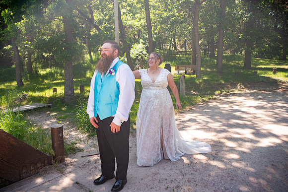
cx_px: 144
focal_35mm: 24
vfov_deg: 53.2
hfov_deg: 73.7
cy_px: 96
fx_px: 192
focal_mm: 24
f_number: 3.5
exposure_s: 1/125
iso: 31
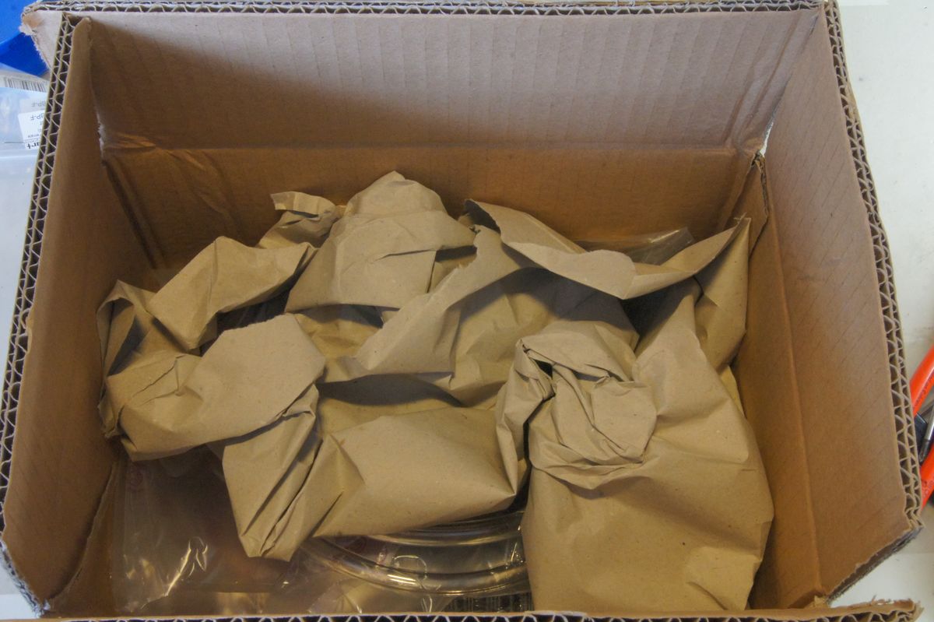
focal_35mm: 45
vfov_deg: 29.8
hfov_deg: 43.6
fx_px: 1167
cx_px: 467
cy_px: 311
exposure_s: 1/2.5
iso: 1600
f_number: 29
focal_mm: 30
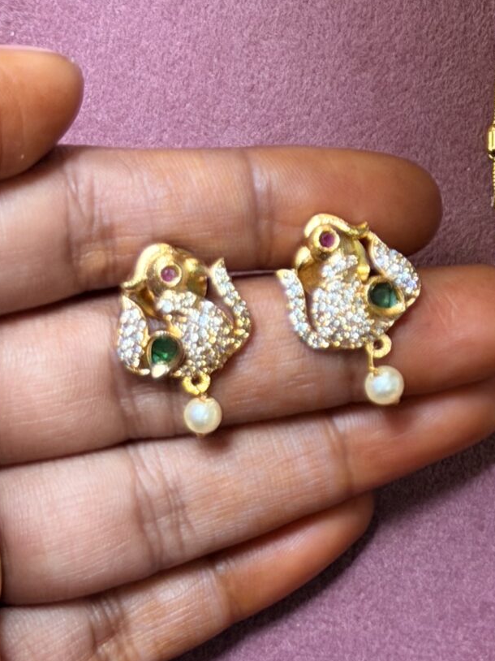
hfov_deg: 9.5
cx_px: 754
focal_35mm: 151
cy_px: 355
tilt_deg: -75.8
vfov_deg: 13.1
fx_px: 2881
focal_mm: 6.76
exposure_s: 1/71
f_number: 1.78
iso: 100
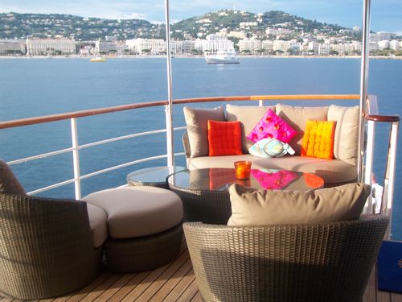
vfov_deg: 36.8
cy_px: 151
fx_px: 453
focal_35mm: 39
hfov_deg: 47.9
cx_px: 201
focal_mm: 6.4
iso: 64
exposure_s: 1/80
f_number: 3.9
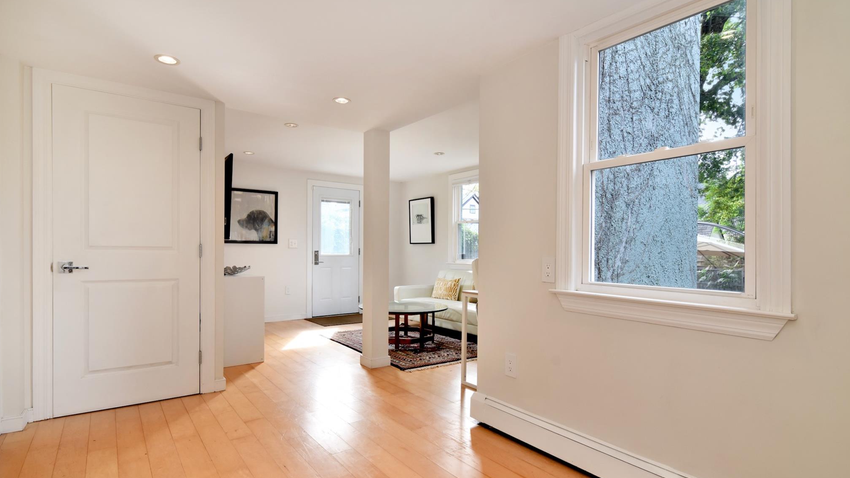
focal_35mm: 18
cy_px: 249
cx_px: 425
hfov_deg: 94.2
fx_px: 395
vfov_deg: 62.3
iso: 640
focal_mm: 11
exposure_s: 1/40
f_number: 11
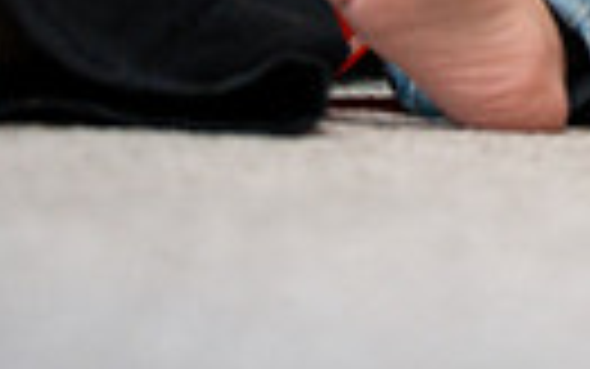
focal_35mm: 230
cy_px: -434
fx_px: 3700
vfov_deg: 5.6
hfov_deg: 9.0
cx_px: 676
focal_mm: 51
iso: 1250
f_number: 2.8
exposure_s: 1/250
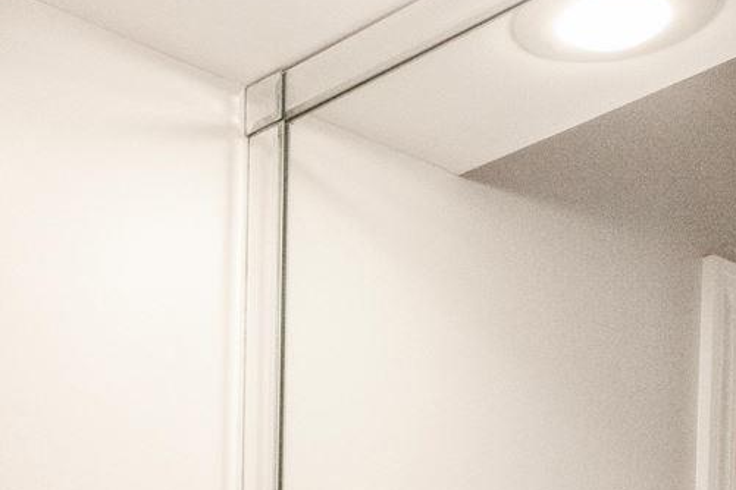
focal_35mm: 92
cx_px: -106
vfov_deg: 12.7
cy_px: 1039
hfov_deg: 20.9
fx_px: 1881
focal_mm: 15
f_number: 7.1
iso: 200
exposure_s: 1/100
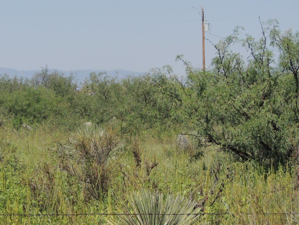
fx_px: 1451
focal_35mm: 168
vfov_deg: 8.8
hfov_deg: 11.7
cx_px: 78
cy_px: 74
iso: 100
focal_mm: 18.7
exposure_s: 1/800
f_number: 4.2
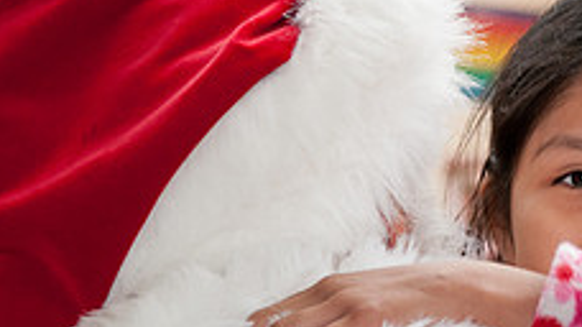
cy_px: 190
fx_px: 3383
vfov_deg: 5.5
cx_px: 674
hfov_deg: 9.7
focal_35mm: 219
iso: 320
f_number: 5.6
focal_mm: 55
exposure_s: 1/125
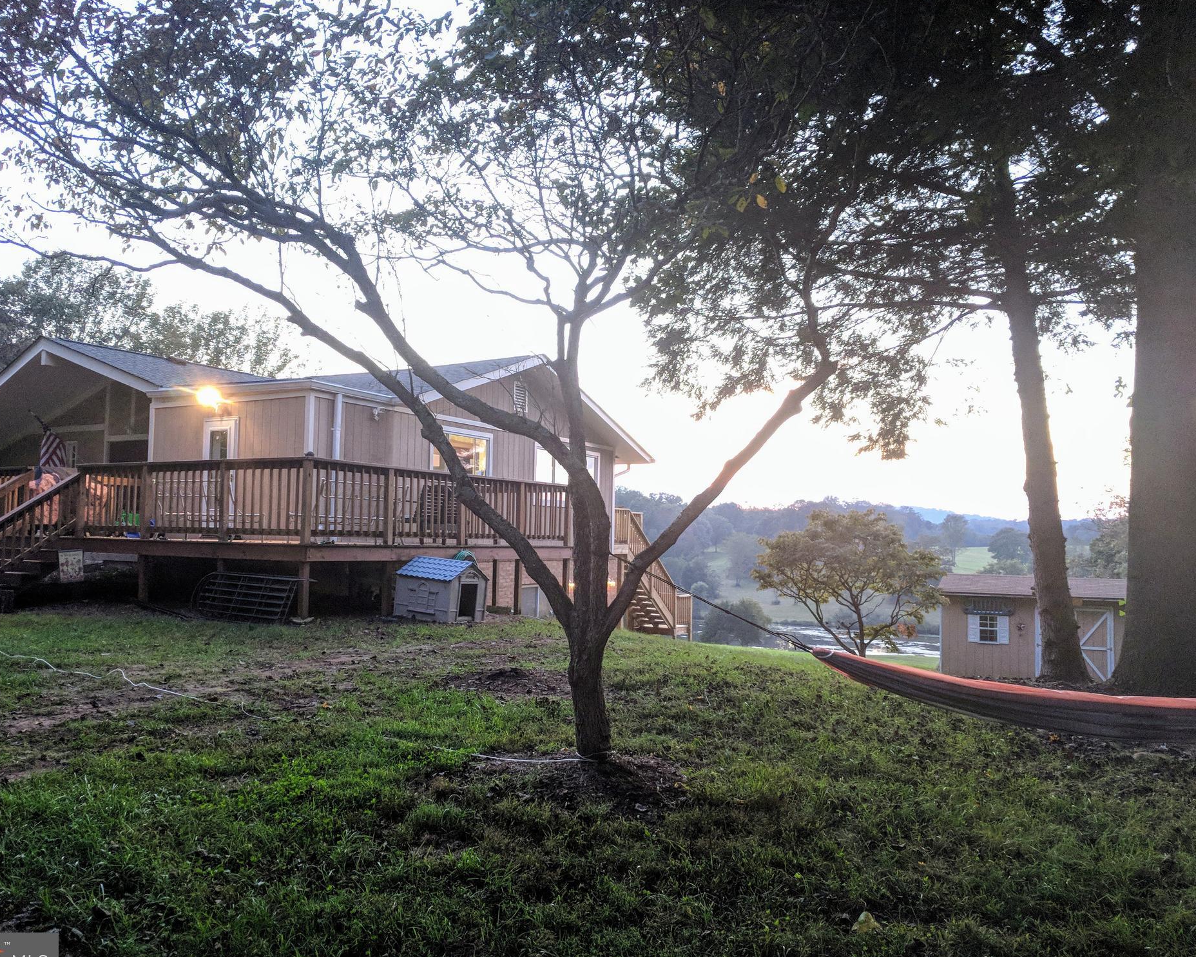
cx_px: 557
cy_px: 490
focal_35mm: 28
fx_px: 991
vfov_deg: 51.5
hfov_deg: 62.1
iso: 711
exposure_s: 1/30
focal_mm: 4.67
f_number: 2
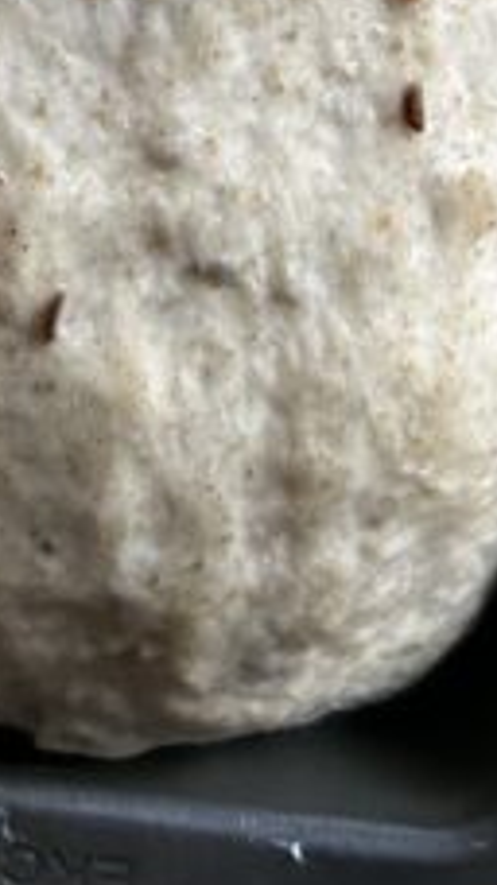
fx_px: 2980
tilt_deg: -87.9
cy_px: -741
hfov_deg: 9.4
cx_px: -151
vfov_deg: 14.7
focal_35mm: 127
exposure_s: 1/60
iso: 250
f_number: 1.5
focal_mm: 5.7
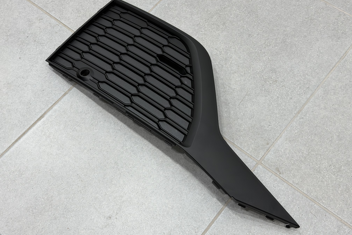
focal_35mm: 50
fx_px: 489
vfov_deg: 27.0
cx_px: 176
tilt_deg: -61.7
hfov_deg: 39.6
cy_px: 105
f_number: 1.78
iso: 50
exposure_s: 1/123
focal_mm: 6.76
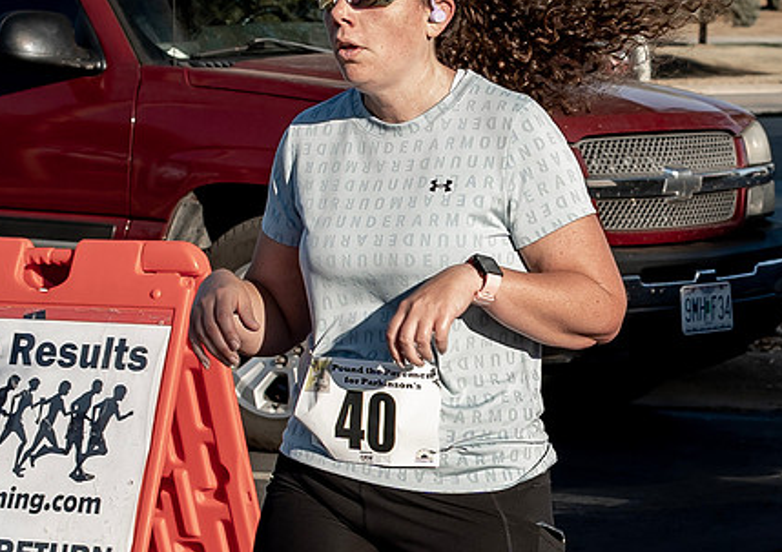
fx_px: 4624
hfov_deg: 9.6
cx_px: 669
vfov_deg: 6.8
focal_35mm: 209
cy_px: 396
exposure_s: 1/800
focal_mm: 36
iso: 125
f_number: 4.5
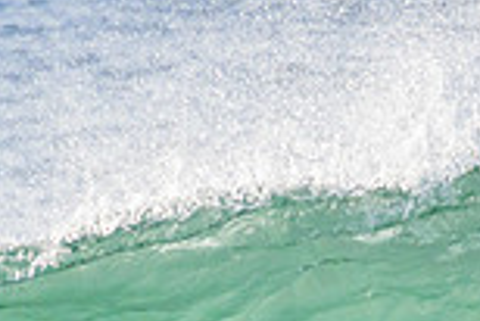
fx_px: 40197
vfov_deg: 0.5
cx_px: 502
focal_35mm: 3012
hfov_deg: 0.7
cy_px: 550
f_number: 11
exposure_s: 1/2000
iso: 2000
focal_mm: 800
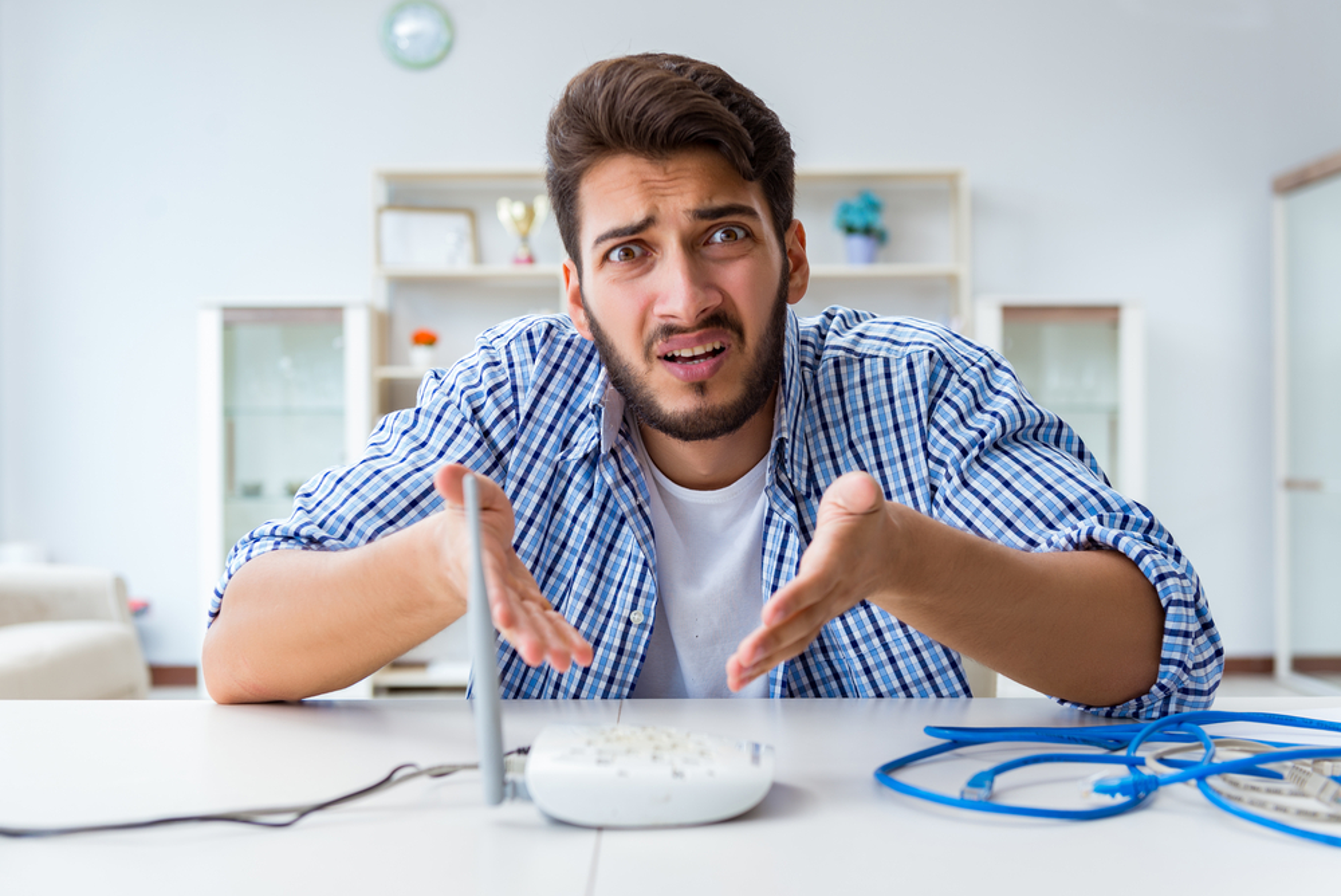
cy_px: 448
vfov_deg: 28.1
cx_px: 670
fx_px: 1789
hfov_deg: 41.1
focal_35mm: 48
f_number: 4
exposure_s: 1/100
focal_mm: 48
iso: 160
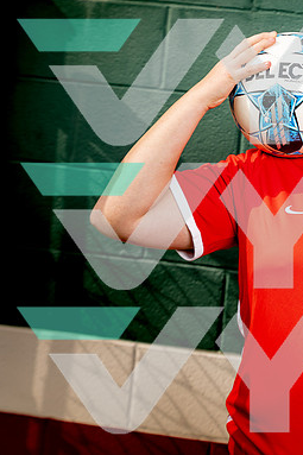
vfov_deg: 21.0
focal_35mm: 97
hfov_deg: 13.8
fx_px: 1226
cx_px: 323
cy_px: 226
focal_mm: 64
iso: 100
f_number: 4
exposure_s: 1/800
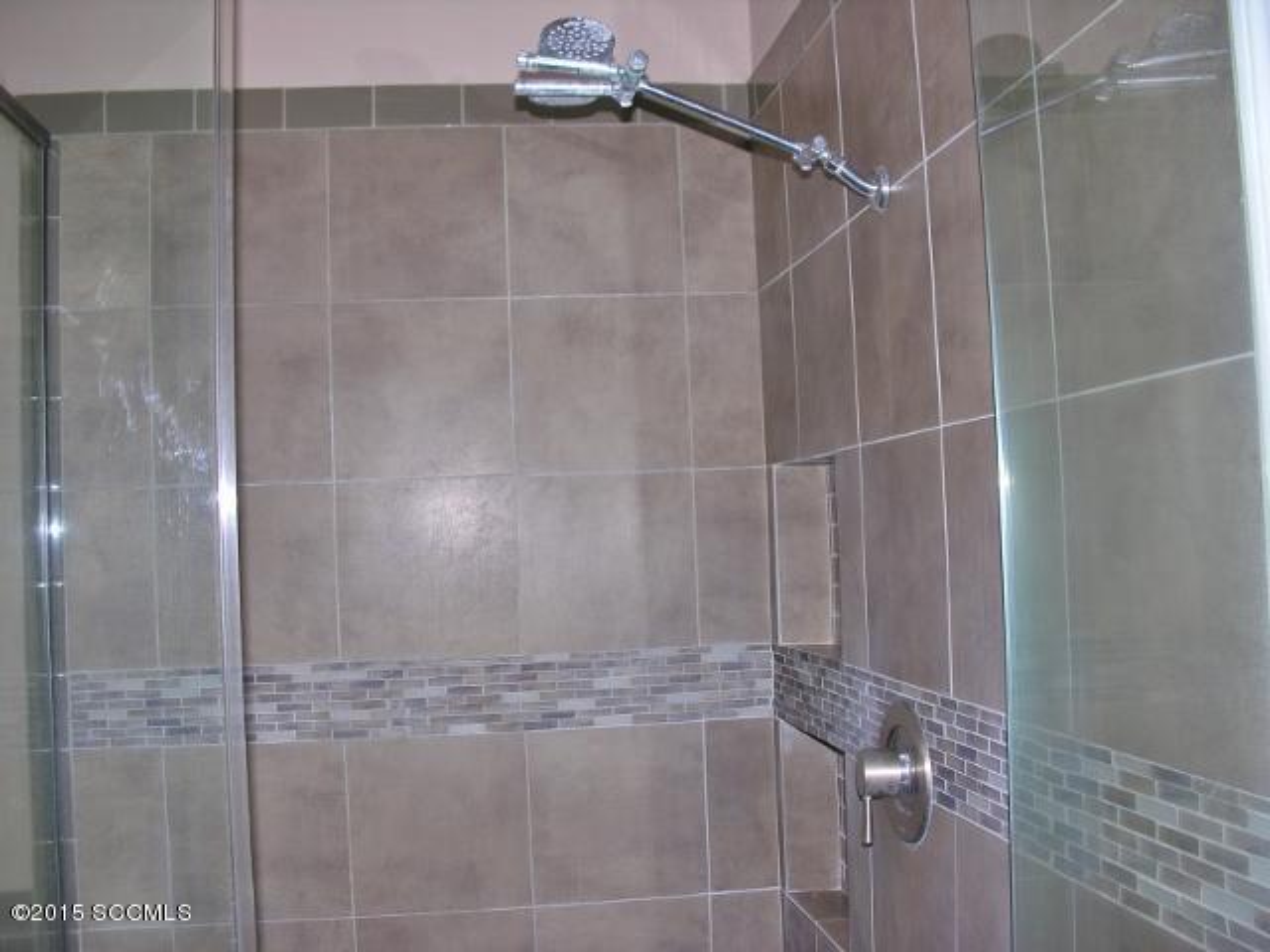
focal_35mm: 35
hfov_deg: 52.6
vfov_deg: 40.7
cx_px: 635
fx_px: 1284
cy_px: 476
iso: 50
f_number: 2.8
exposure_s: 1/60.1
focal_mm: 8.9
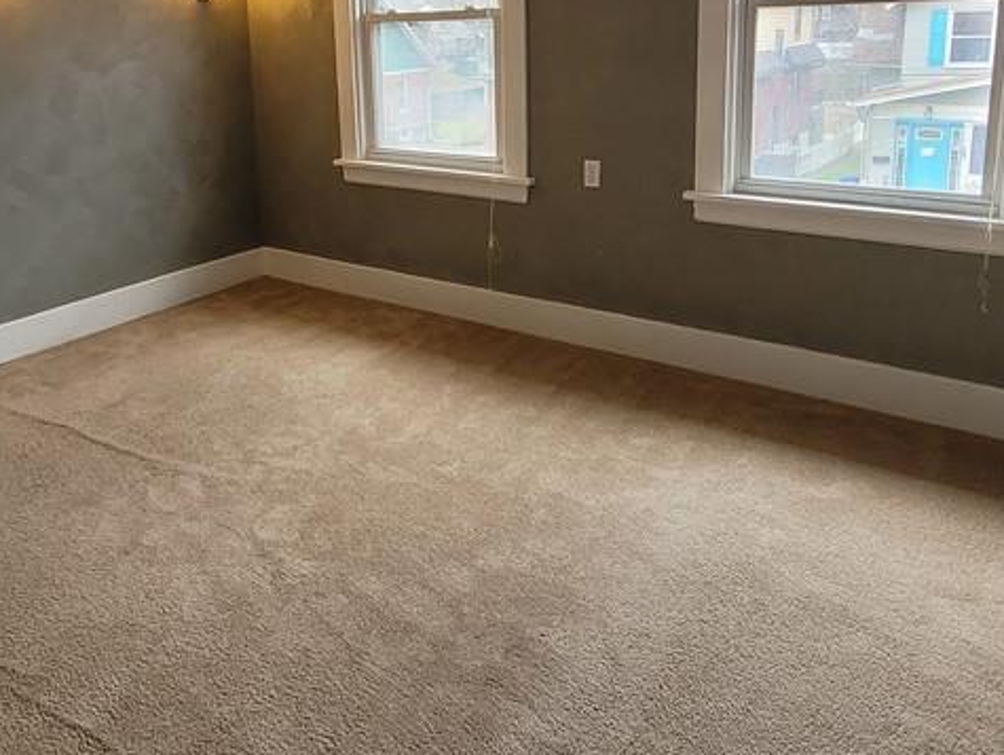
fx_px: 813
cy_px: 190
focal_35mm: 28
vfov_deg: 47.9
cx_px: 416
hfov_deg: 63.0
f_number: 2.2
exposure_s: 1/59
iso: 160
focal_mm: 1.74
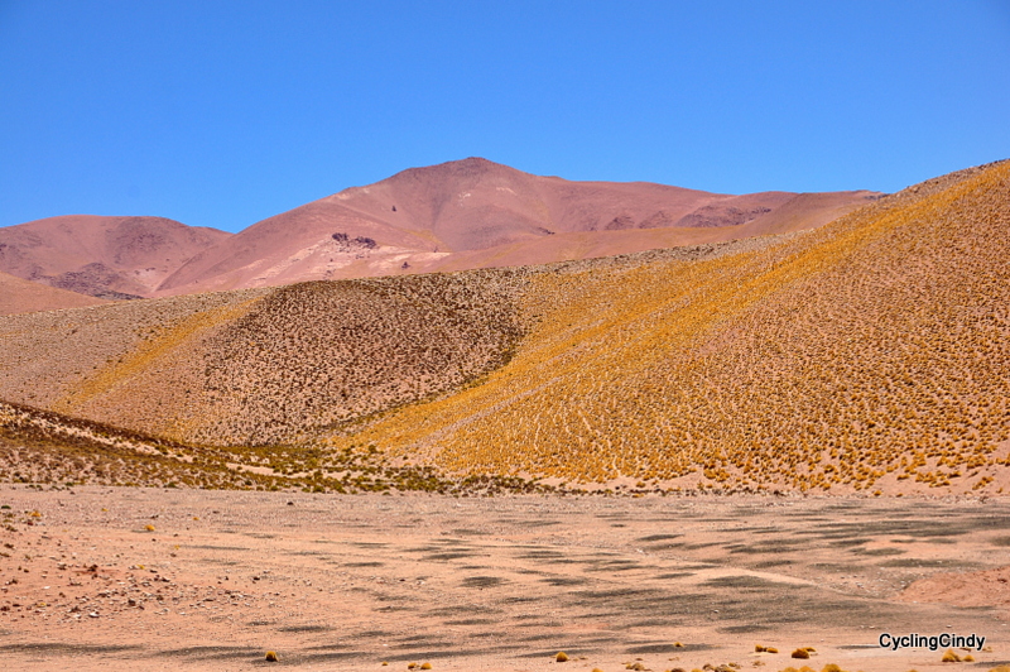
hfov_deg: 19.5
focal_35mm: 105
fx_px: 2943
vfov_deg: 13.0
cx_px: 505
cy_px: 336
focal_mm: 70
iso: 200
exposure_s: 1/320
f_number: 10
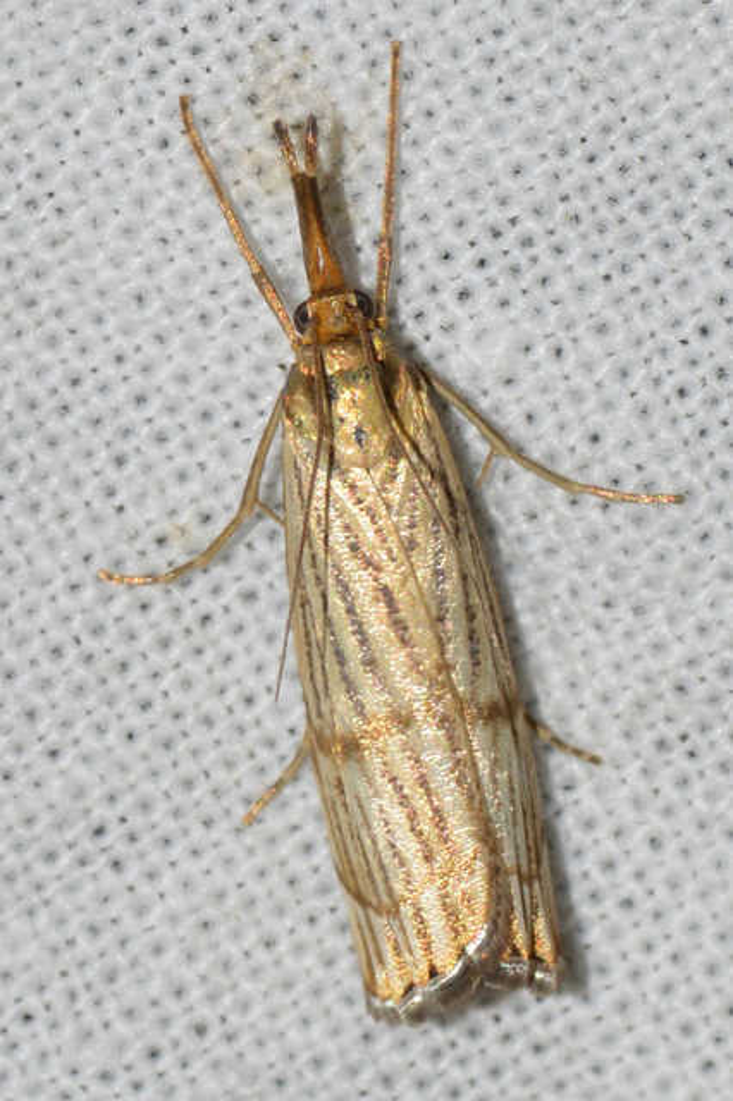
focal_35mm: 150
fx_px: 4586
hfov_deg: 9.1
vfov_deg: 13.7
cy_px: 550
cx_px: 366
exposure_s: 1/200
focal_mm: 100
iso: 100
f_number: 20
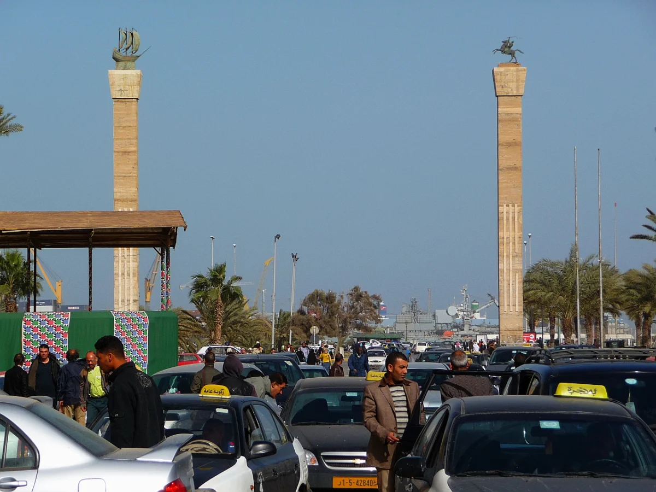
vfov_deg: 10.5
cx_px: 328
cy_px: 246
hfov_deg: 14.0
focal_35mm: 141
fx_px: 2672
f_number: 4.8
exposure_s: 1/1000
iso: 100
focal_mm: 24.1
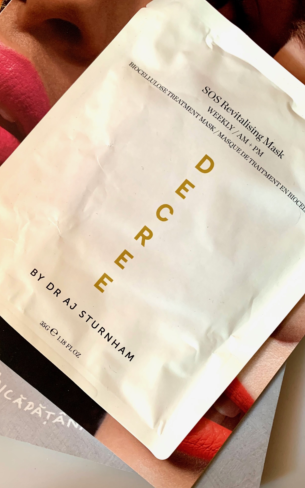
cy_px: 246
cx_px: 129
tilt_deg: -85.7
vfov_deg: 66.5
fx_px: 372
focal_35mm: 28
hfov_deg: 44.4
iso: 200
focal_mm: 4.25
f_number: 1.8
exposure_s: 1/60
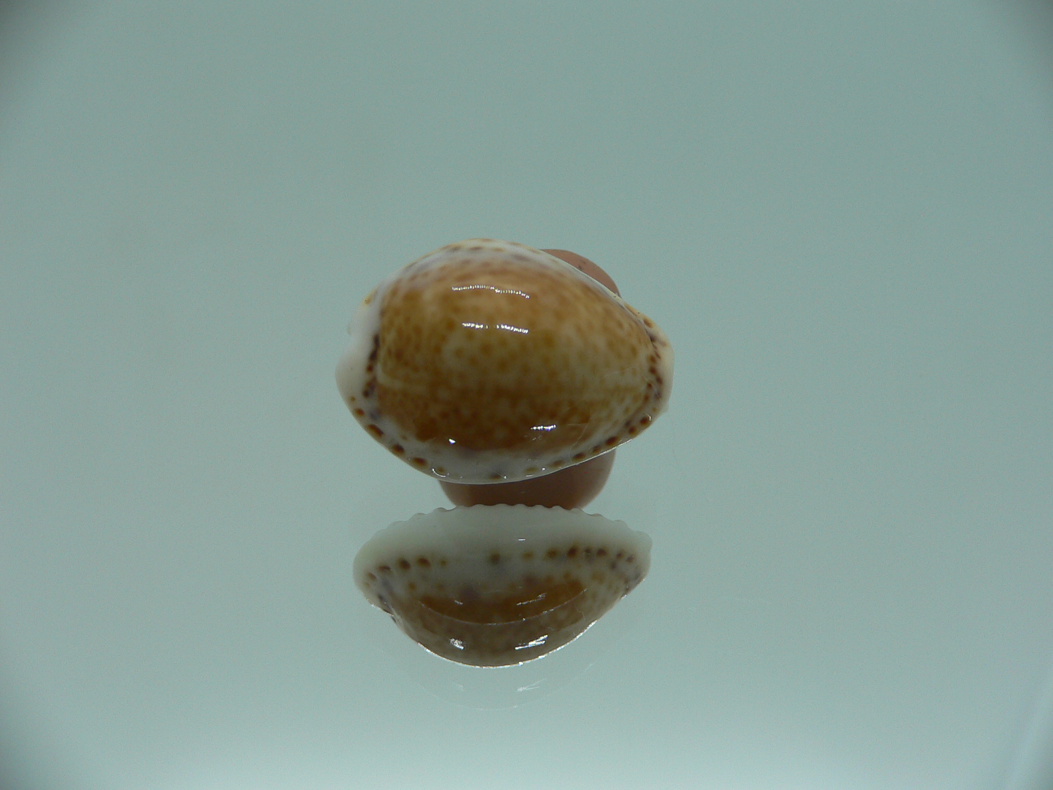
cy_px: 395
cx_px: 526
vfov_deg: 40.7
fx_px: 1065
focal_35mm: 35
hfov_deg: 52.6
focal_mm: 4.6
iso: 80
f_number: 2.8
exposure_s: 1/60
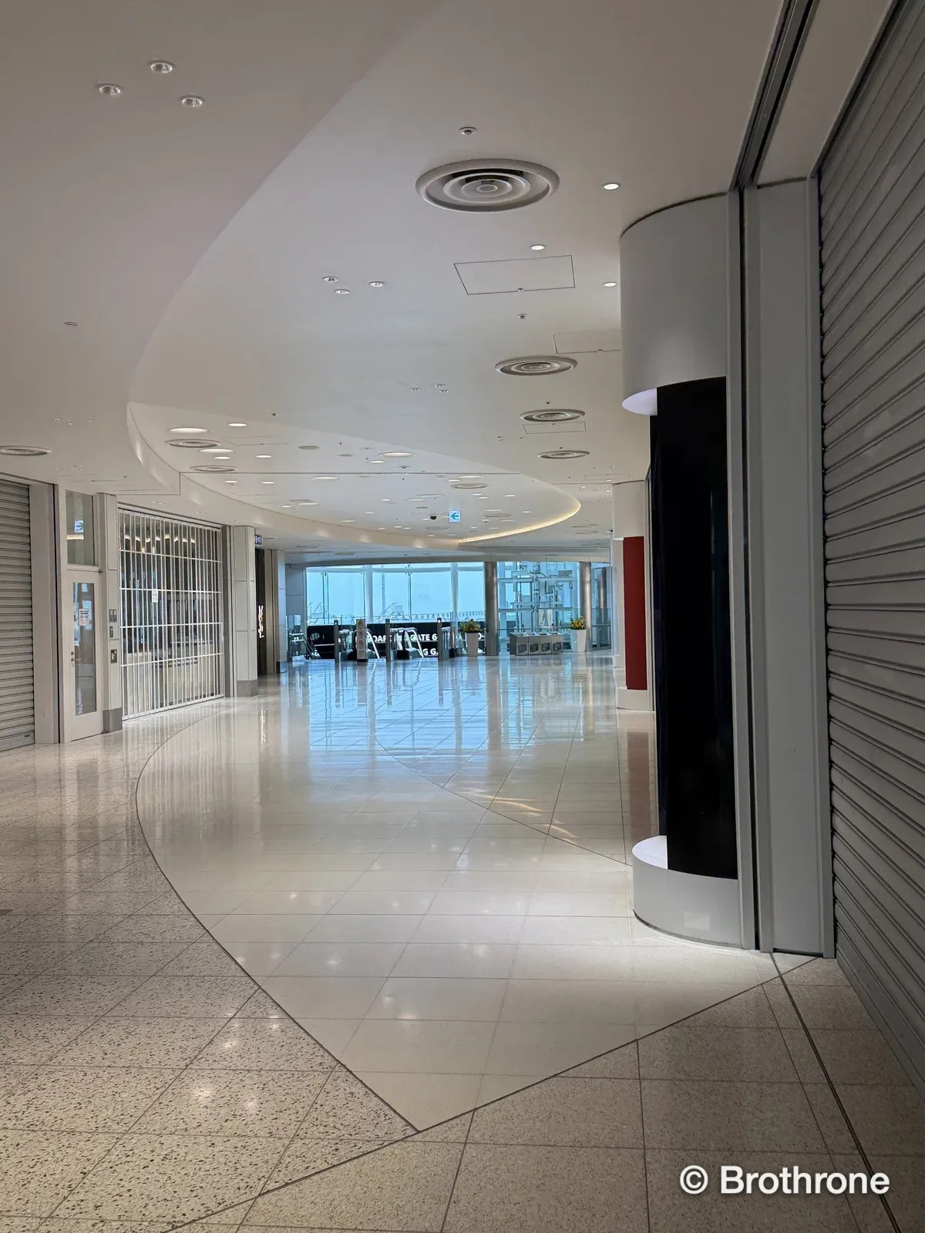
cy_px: 616
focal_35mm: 35
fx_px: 1247
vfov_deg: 52.6
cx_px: 462
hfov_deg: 40.7
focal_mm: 6.76
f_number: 1.78
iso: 125
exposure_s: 1/187
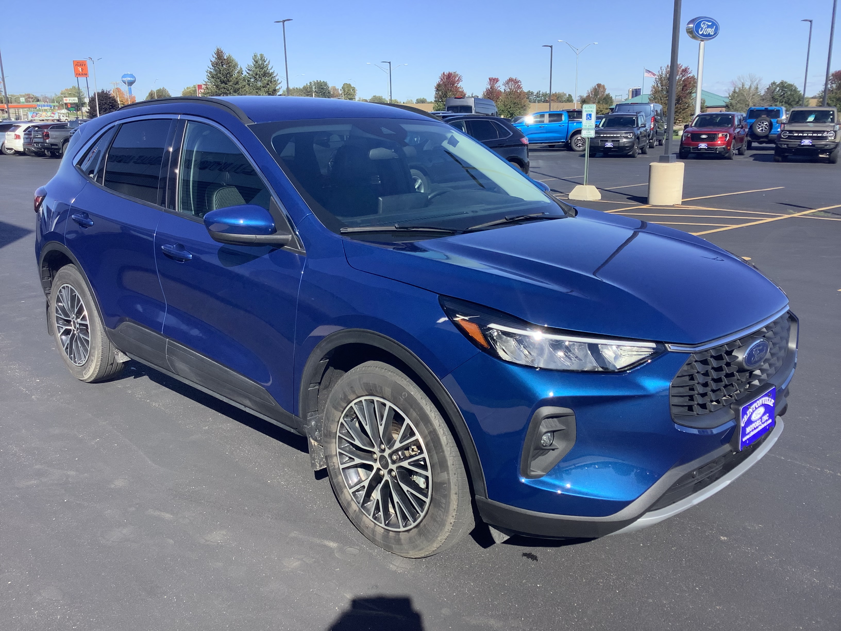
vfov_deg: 45.4
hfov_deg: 58.4
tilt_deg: -16.2
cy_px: 316
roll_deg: +3.2
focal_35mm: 31
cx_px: 420
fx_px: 753
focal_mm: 3.3
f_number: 2.4
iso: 25
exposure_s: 1/679
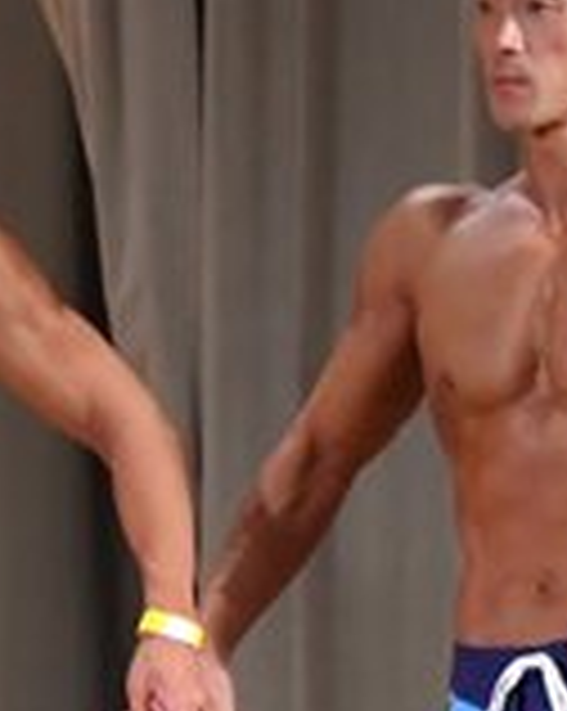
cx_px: -209
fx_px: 19567
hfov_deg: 1.7
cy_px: 824
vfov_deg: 2.1
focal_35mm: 931
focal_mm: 135
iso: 4000
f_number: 5.6
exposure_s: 1/400
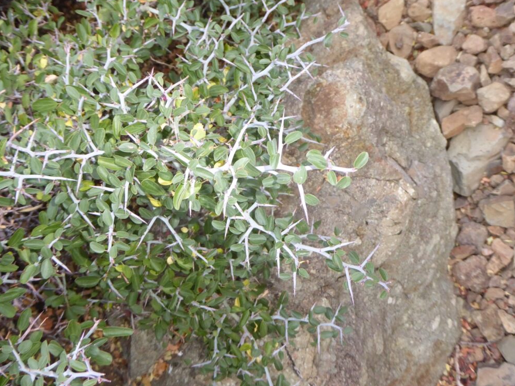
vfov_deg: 44.2
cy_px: 193
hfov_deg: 56.8
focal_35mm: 32
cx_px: 255
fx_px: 476
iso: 500
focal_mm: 5.4
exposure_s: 1/60
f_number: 3.5
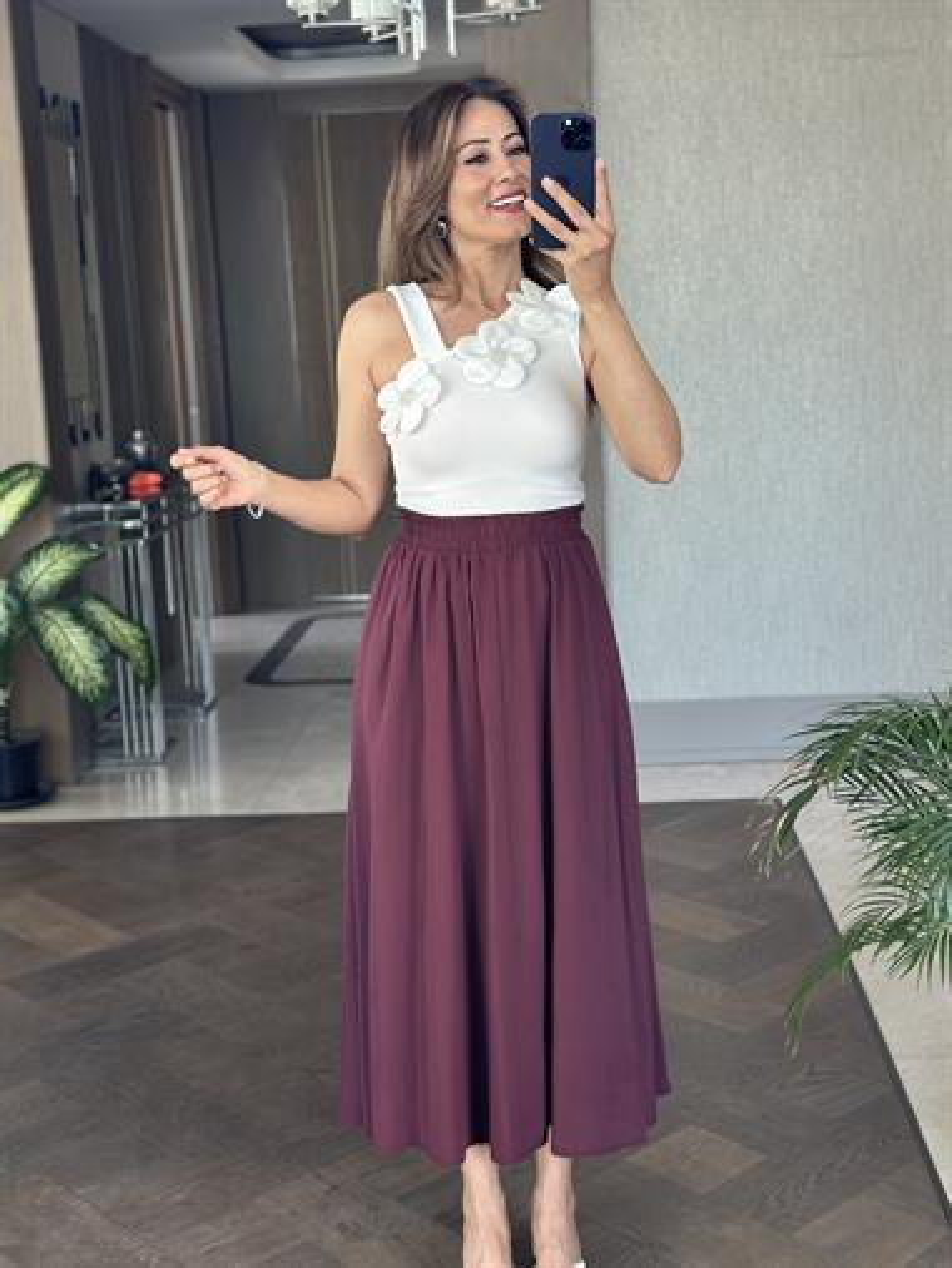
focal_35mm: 48
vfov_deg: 39.6
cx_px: 476
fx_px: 1759
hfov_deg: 30.3
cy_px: 634
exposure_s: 1/60
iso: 125
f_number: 1.78
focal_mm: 6.86
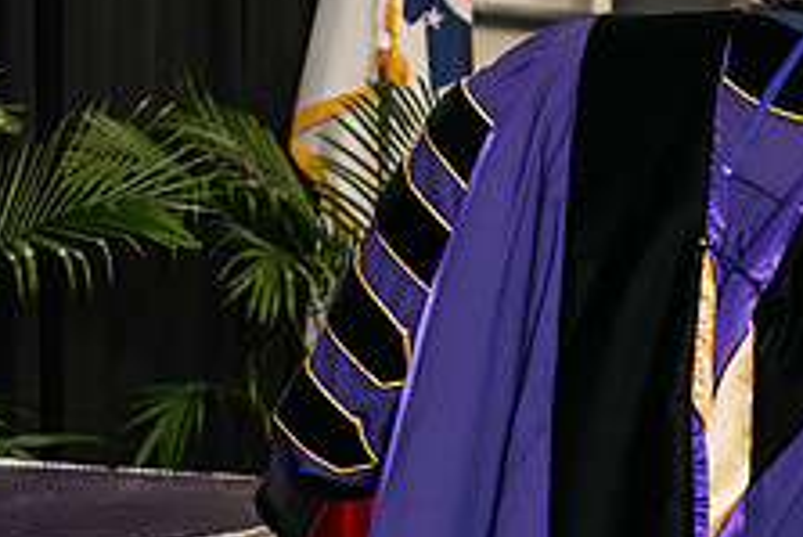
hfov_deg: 11.2
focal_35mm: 182
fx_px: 4062
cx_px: 825
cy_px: 150
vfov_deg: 7.6
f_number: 5
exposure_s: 1/200
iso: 2500
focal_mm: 70
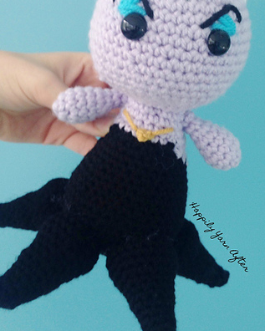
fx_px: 510
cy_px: 111
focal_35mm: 52
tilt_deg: -9.2
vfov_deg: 35.6
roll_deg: -20.3
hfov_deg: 29.1
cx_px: 153
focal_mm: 4.12
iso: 50
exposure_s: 1/20
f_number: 2.4
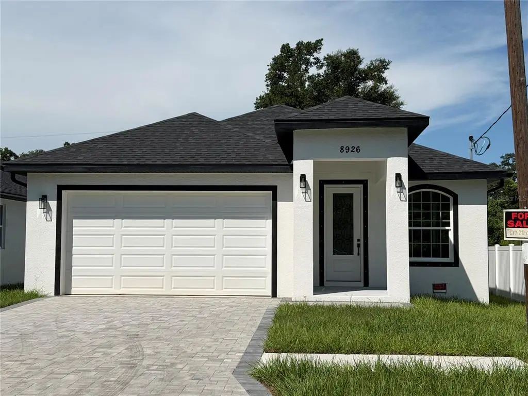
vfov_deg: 30.3
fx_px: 732
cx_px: 264
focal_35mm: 48
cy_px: 198
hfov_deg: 39.7
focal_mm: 6.76
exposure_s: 1/11364
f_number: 1.78
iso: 64
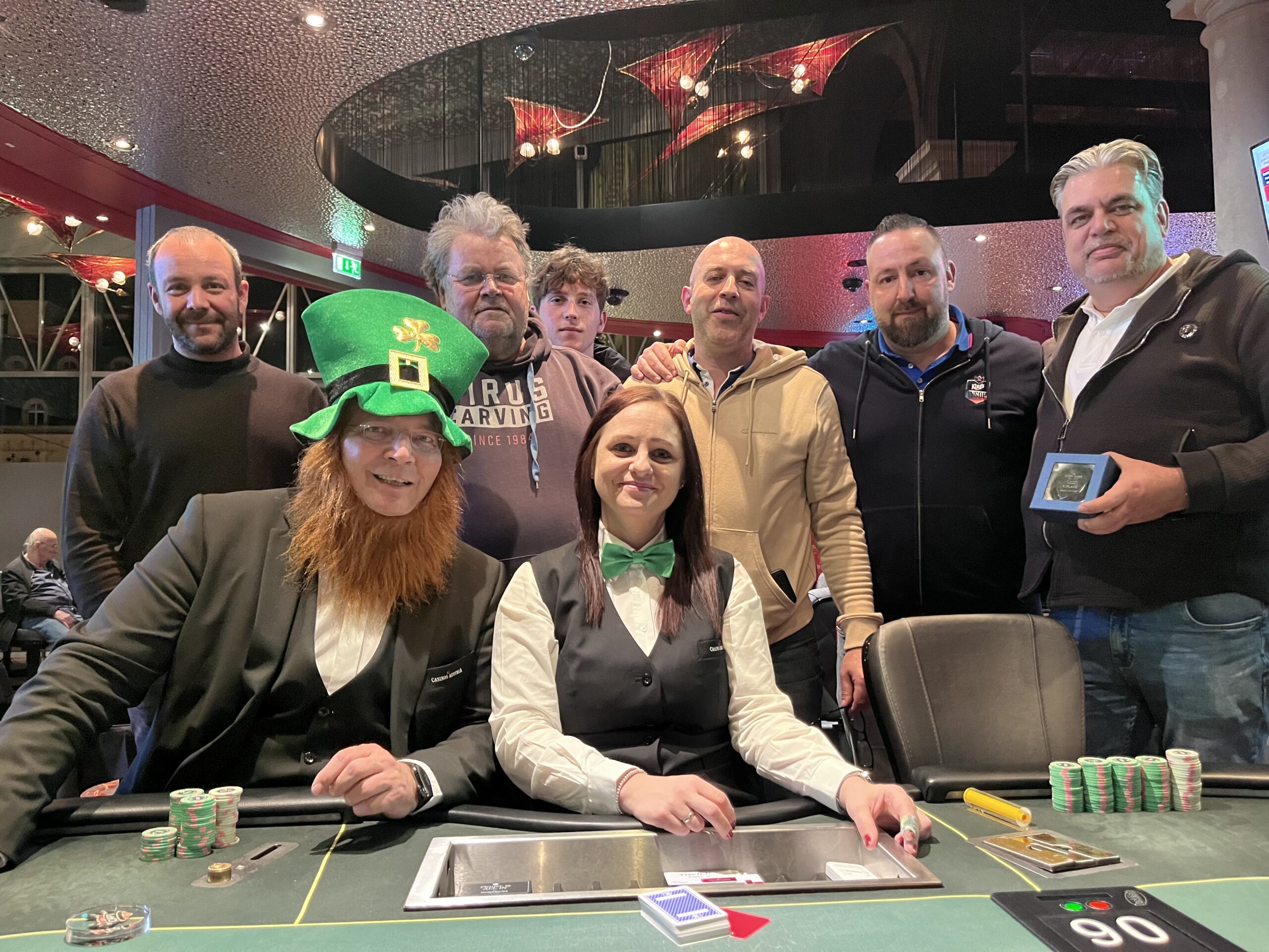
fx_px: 953
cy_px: 476
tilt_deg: +3.3
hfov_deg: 67.3
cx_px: 634
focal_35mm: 26
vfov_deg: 53.1
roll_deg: +0.6
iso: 500
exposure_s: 1/25
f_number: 1.6
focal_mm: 5.1
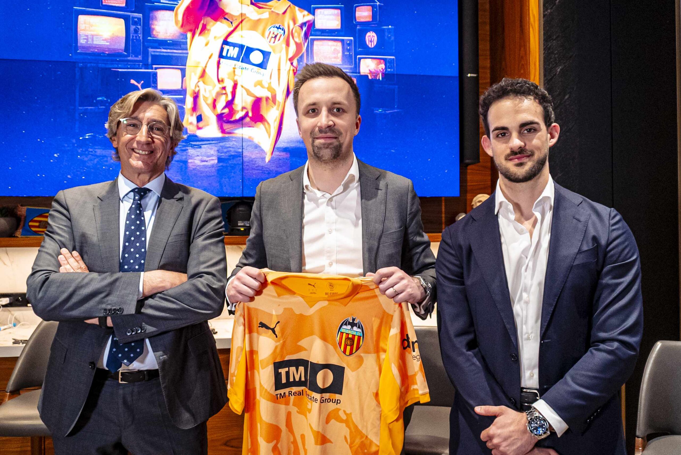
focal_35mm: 27
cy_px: 228
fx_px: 511
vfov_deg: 48.0
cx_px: 340
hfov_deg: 67.4
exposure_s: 1/160
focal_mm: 18
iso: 2000
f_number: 4
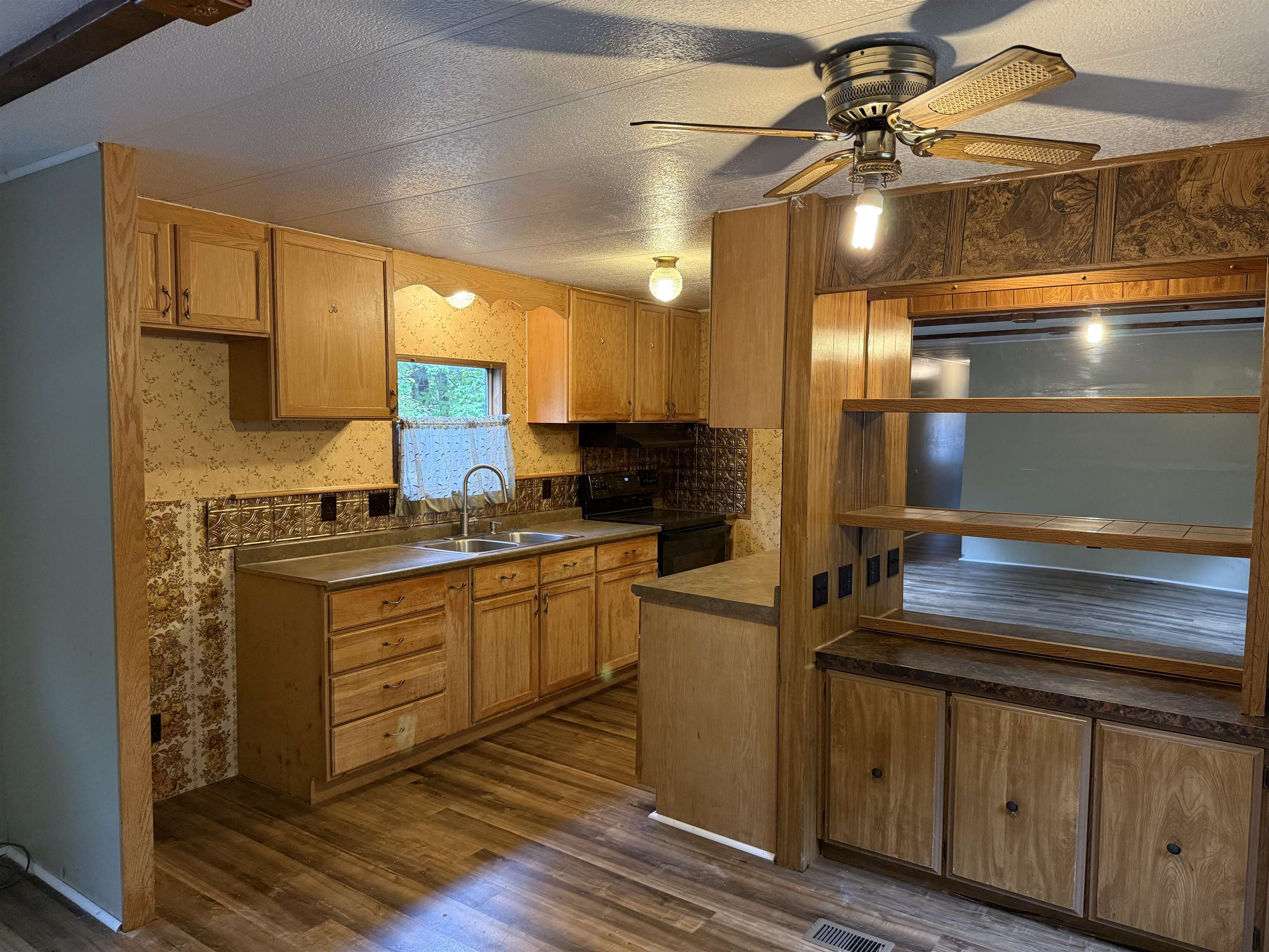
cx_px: 634
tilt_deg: -3.8
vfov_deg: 56.8
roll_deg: +0.3
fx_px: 880
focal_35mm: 24
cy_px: 476
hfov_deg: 71.6
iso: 400
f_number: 1.78
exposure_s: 1/60
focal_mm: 6.76
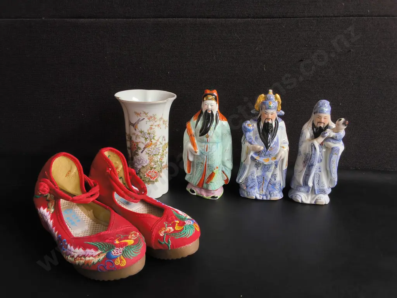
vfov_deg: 51.4
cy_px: 149
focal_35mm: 27
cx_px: 198
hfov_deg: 65.3
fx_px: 310
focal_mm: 2.87
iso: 32
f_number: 2
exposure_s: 1/174
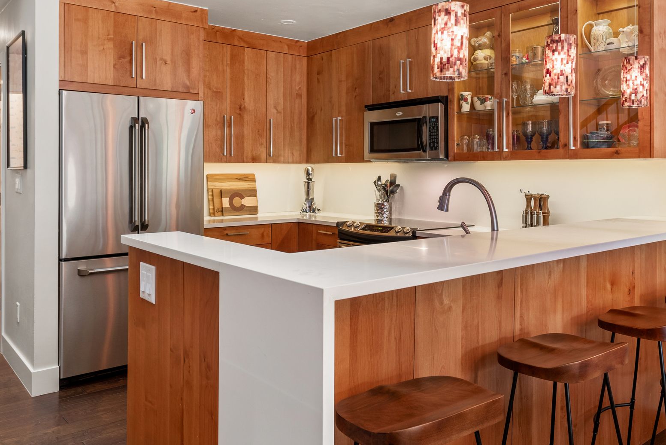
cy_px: 172
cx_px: 351
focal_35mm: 33
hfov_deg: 57.2
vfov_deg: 39.8
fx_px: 611
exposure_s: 1/1.25
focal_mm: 19
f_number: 7.1
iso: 400
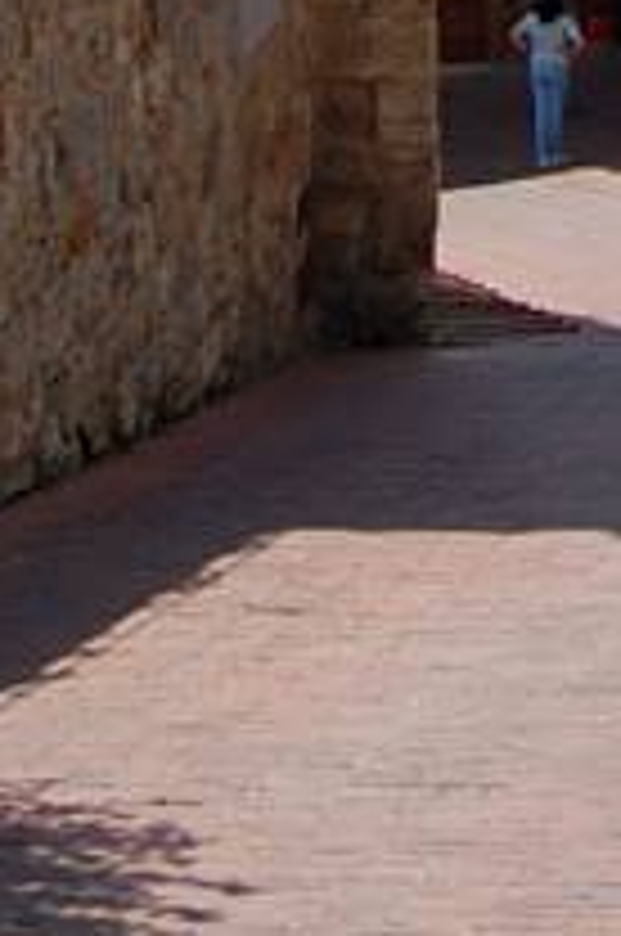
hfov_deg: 9.3
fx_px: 3712
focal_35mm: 143
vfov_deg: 13.2
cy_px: -626
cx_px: 896
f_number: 10
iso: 250
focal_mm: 20
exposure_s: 1/250
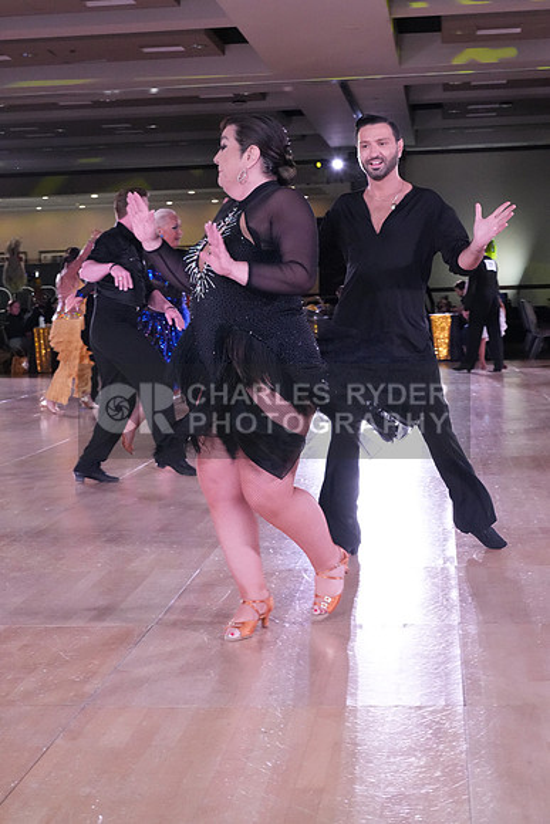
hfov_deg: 21.6
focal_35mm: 63
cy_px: 412
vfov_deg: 31.9
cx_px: 275
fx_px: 1443
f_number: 8
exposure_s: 1/250
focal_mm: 42
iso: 6400
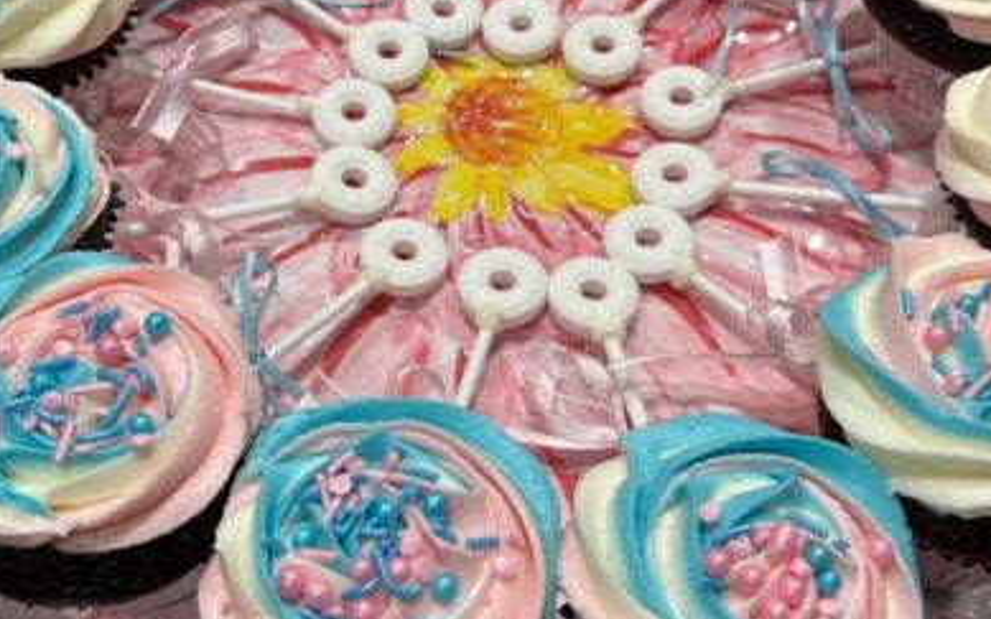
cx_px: 464
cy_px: 206
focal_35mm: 51
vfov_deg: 25.2
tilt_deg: -52.0
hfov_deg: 39.6
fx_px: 1377
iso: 80
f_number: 1.5
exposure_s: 1/60
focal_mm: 5.7
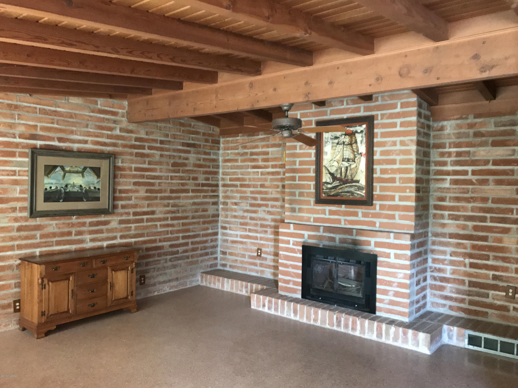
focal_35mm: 28
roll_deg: -0.7
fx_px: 419
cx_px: 259
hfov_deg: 63.4
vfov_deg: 49.7
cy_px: 194
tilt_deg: +0.4
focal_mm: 3.99
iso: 250
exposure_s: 1/15
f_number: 1.8
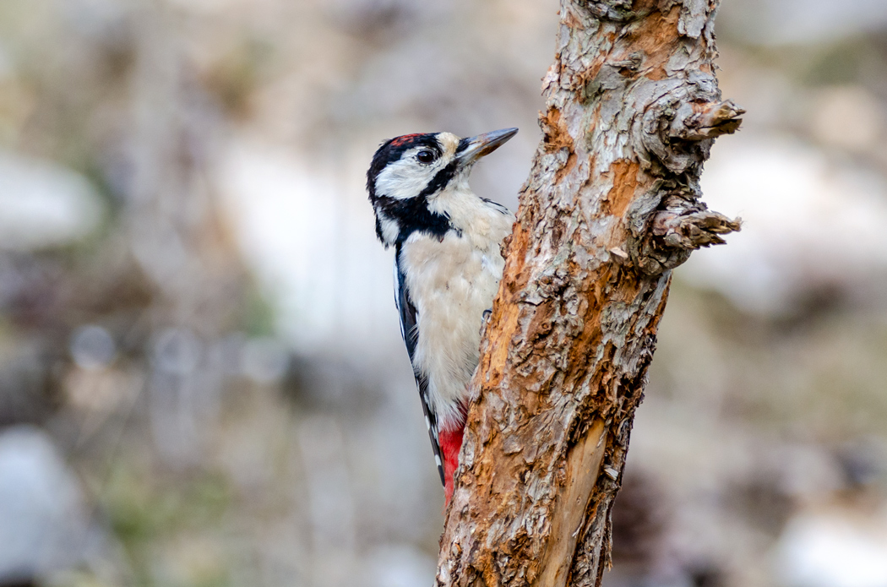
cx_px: 444
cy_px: 294
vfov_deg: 2.3
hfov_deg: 3.5
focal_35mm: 585
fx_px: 14381
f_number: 6.7
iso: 320
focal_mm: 390
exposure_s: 1/180
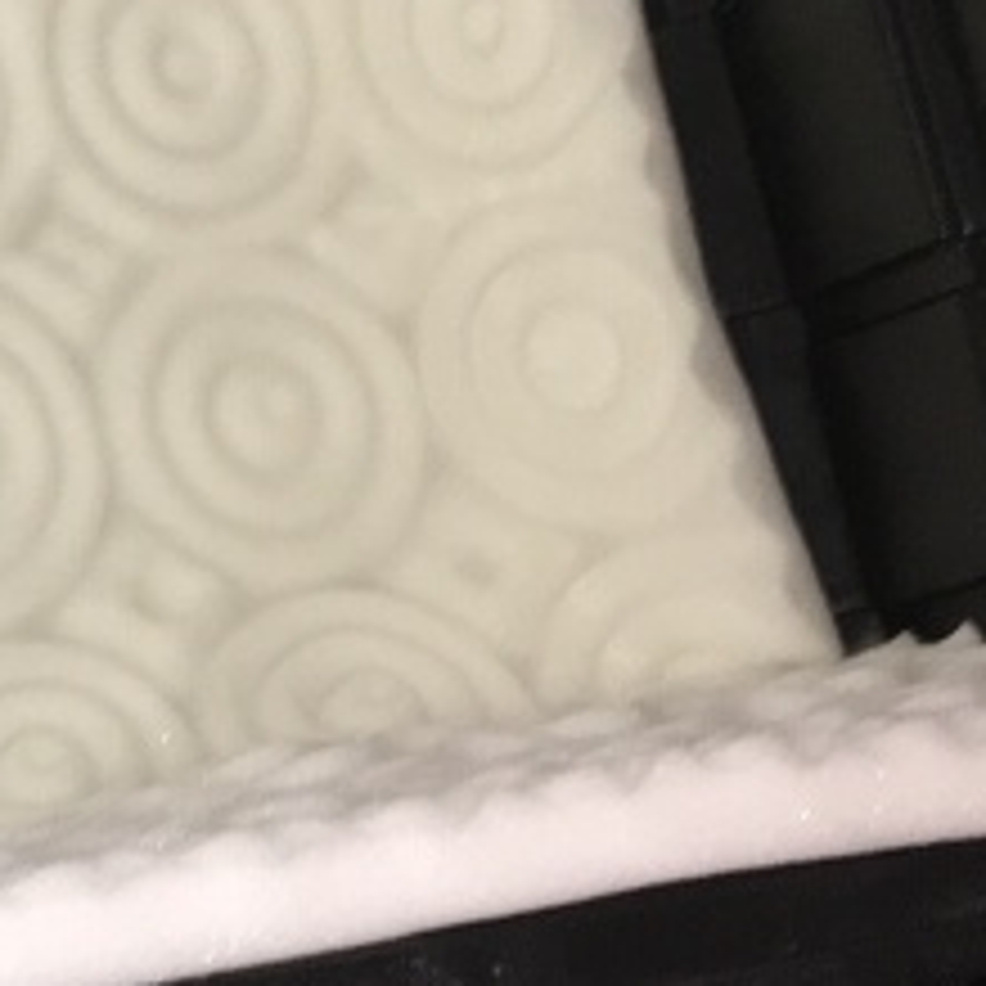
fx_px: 3803
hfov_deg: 14.1
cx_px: -329
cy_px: -104
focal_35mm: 118
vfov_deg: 14.4
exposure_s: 1/16
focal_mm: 4.15
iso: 64
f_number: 2.2
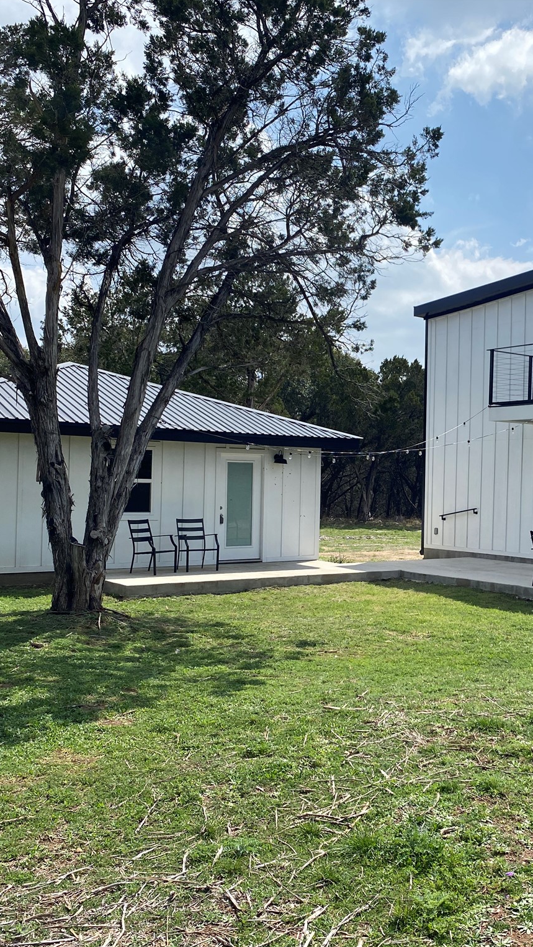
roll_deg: -1.4
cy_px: 474
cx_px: 433
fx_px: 955
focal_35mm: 38
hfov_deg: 30.4
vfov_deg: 52.8
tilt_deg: -1.2
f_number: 1.8
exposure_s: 1/3984
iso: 32
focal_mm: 4.25
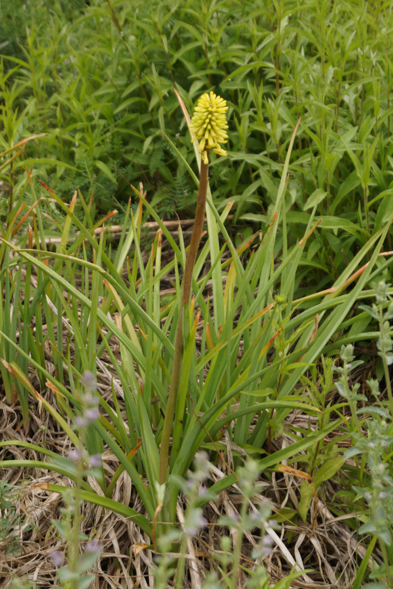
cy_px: 294
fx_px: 1351
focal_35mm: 82
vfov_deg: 24.6
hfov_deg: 16.6
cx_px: 196
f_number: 5.6
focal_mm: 55
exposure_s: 1/100
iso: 200
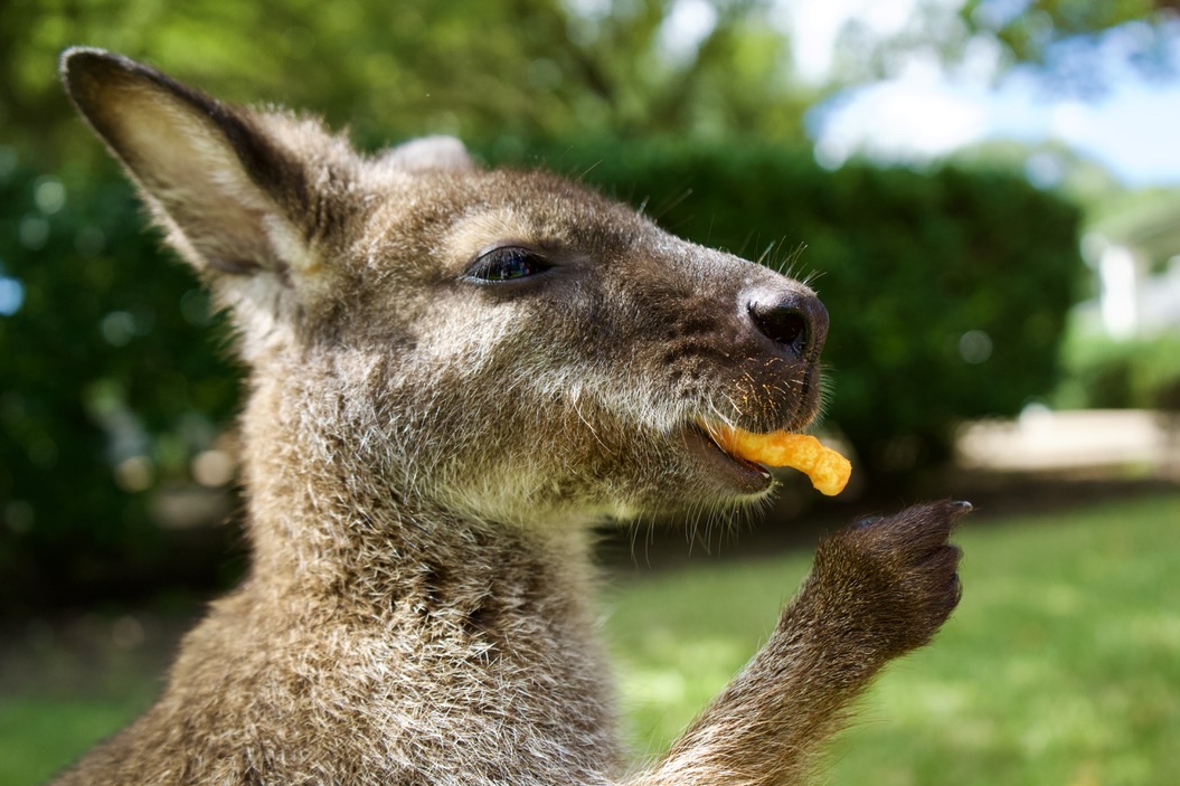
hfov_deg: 54.4
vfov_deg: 37.8
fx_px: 1147
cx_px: 582
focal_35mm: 35
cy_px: 398
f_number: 4
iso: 1250
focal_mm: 34
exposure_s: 1/2000
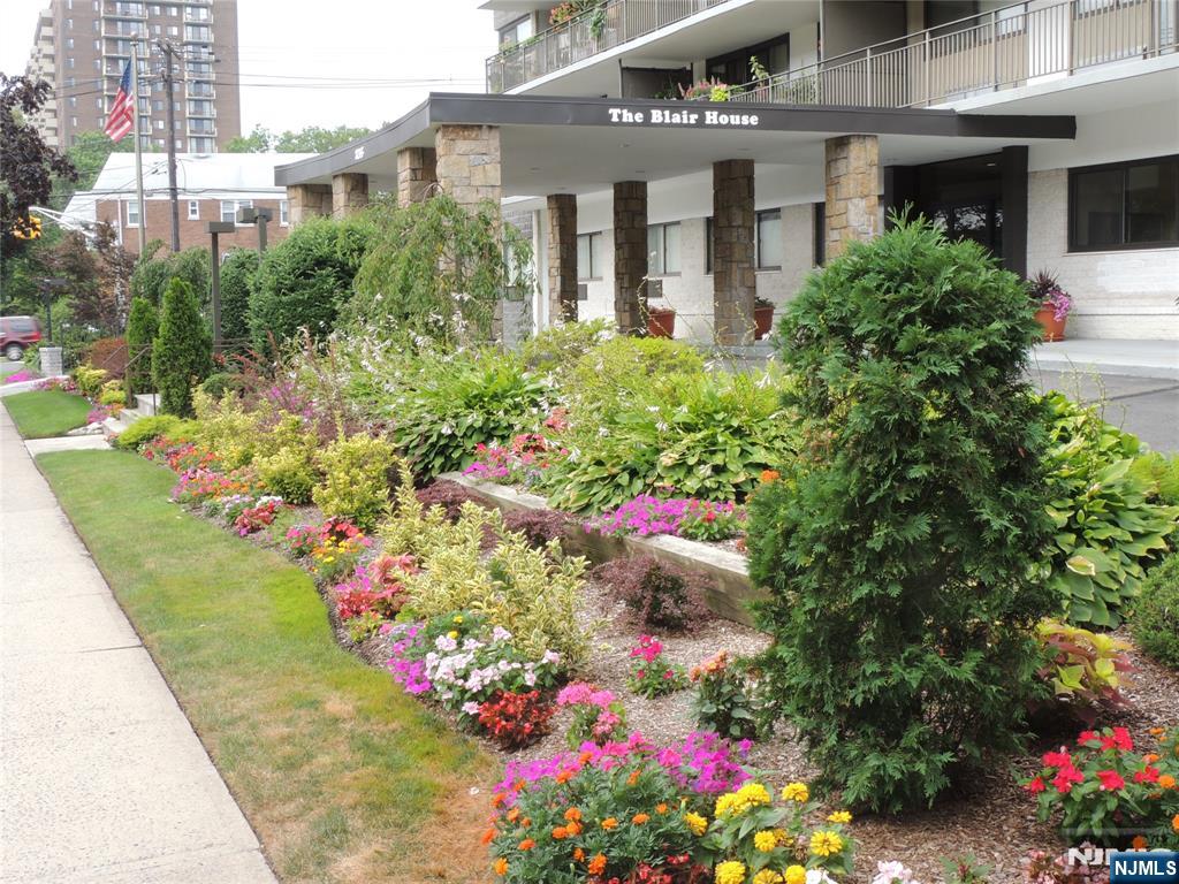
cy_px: 442
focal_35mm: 40
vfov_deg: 36.0
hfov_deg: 46.8
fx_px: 1362
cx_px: 590
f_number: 8.3
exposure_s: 1/40
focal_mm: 7.1
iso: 100
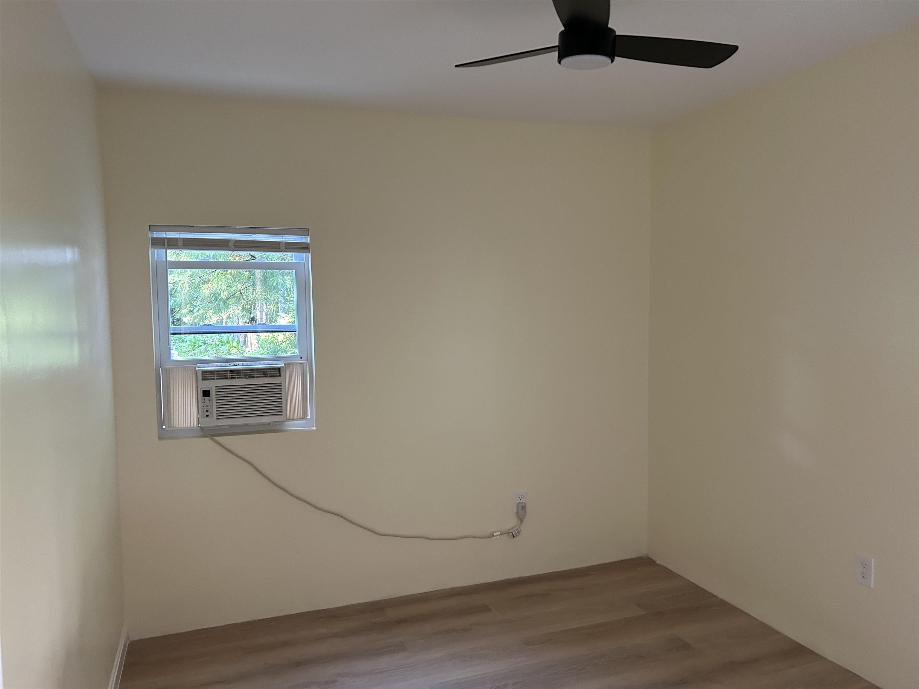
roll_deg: +0.3
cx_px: 460
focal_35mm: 26
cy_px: 344
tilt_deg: -2.7
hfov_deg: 67.3
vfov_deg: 53.1
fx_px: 690
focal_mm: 5.7
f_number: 1.5
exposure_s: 1/60
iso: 320
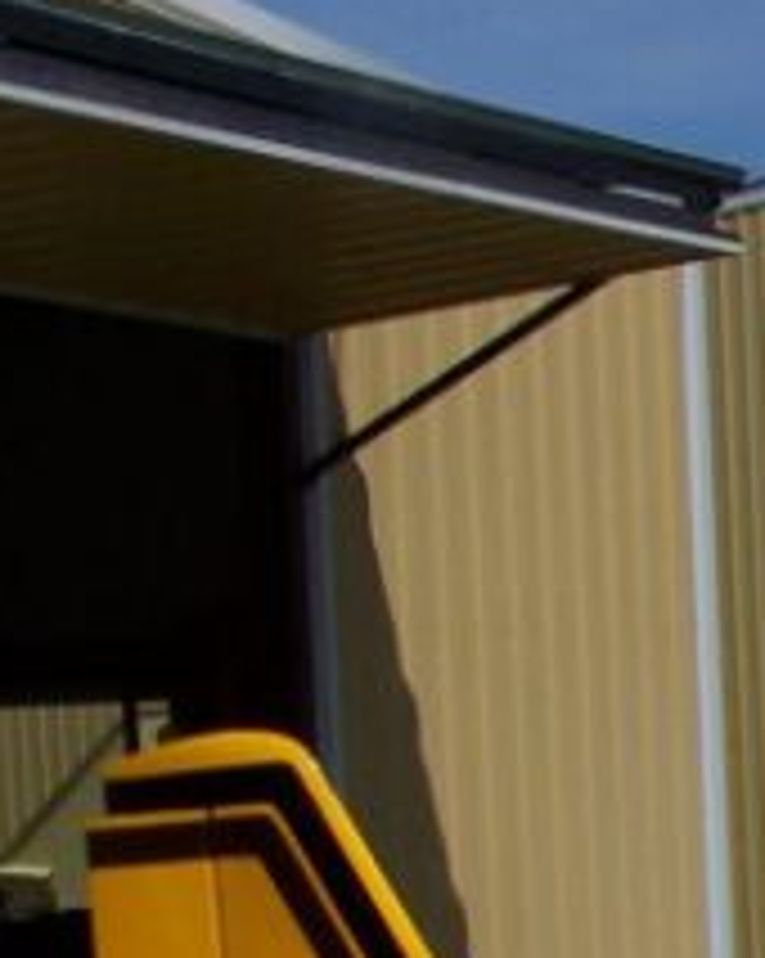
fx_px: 3798
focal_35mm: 134
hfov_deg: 10.5
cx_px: 1562
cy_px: 1124
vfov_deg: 14.0
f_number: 5.6
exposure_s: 1/1000
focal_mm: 6.3
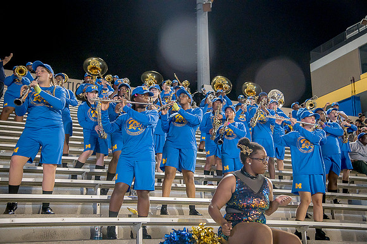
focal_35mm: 46
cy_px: 122
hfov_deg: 42.8
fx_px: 469
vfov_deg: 29.2
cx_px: 184
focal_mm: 46
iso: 2000
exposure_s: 1/200
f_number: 4
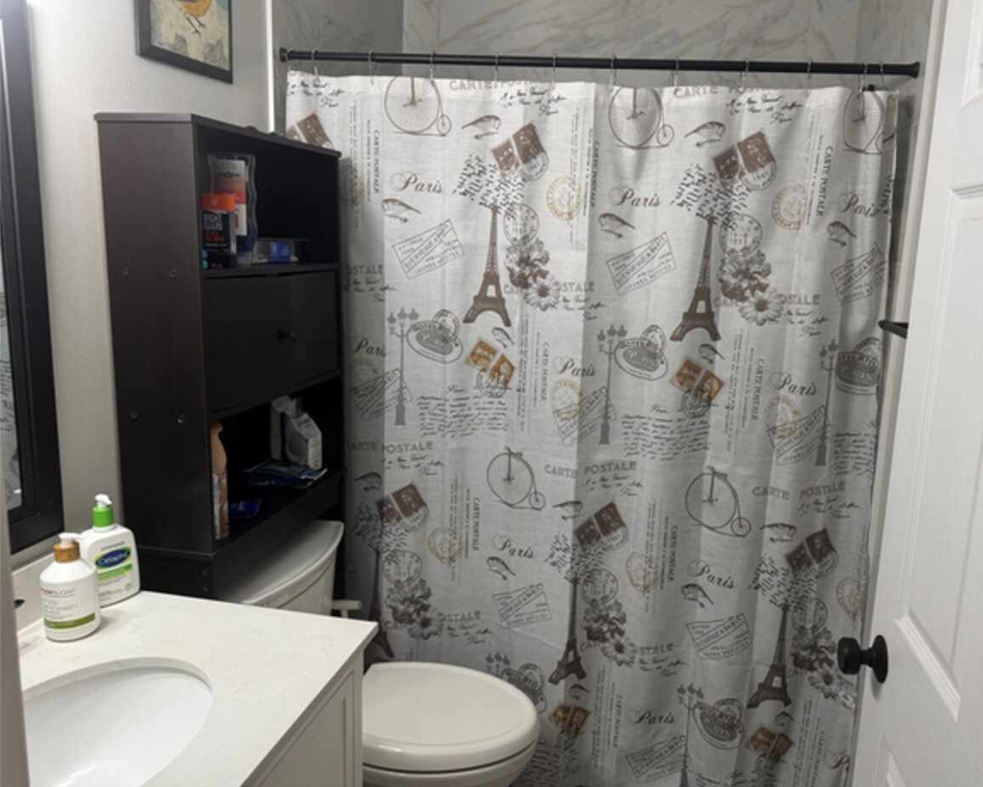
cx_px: 545
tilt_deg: -11.9
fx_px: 757
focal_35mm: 26
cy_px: 381
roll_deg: -2.3
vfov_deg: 54.9
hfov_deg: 65.8
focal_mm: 6.76
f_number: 1.78
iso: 200
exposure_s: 1/60
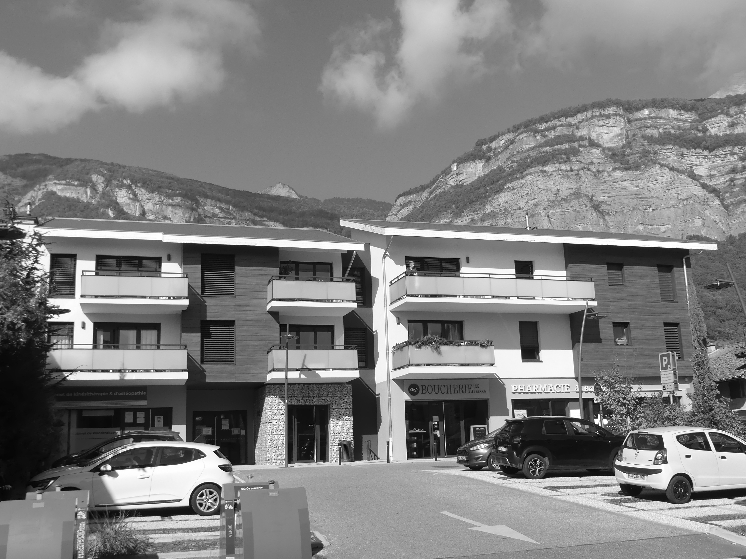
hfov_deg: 51.4
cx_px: 373
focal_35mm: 36
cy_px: 280
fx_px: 776
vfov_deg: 39.7
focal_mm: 6.4
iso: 100
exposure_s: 1/2000
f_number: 3.2
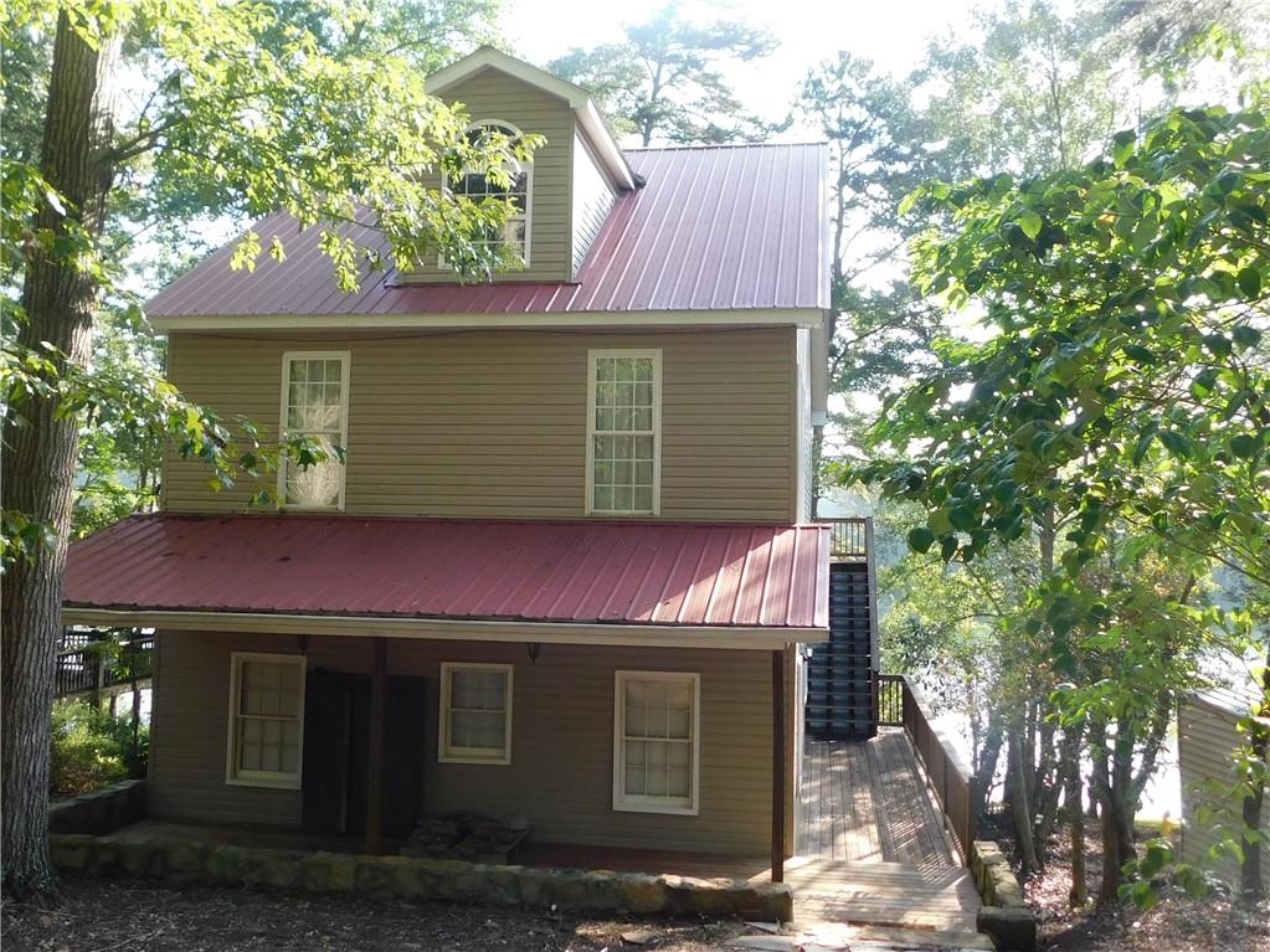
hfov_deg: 73.9
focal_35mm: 23
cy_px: 476
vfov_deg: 58.9
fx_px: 844
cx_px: 635
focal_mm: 4
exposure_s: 1/160
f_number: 3
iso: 125
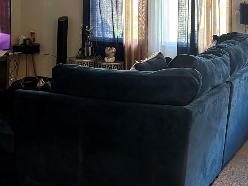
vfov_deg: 19.4
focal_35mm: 73
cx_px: 106
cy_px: -11
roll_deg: -0.8
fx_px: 523
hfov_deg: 26.6
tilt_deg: -0.6
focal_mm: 5.96
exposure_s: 1/60
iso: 400
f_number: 1.6
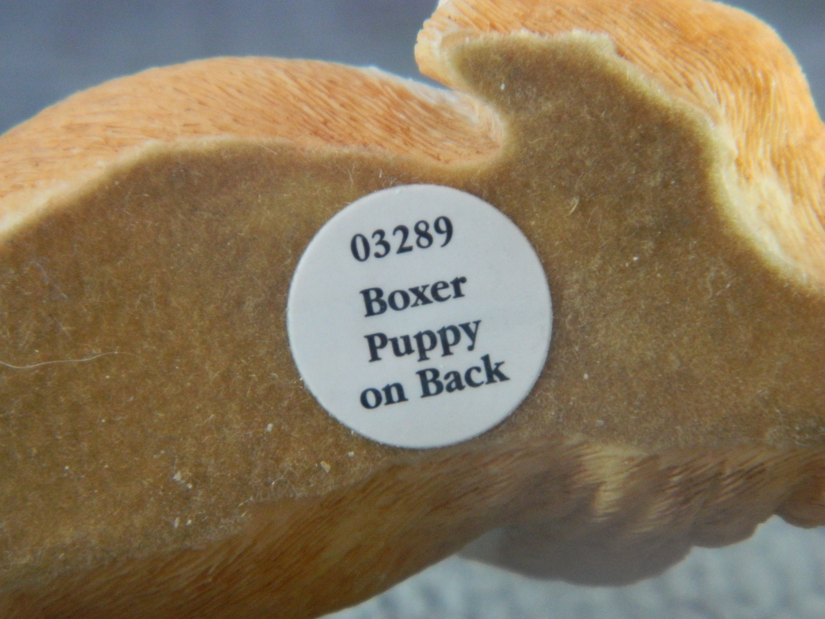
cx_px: 412
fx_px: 5267
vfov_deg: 6.7
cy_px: 310
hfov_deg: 9.0
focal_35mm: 221
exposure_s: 1/13
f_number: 5.4
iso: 400
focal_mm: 39.7
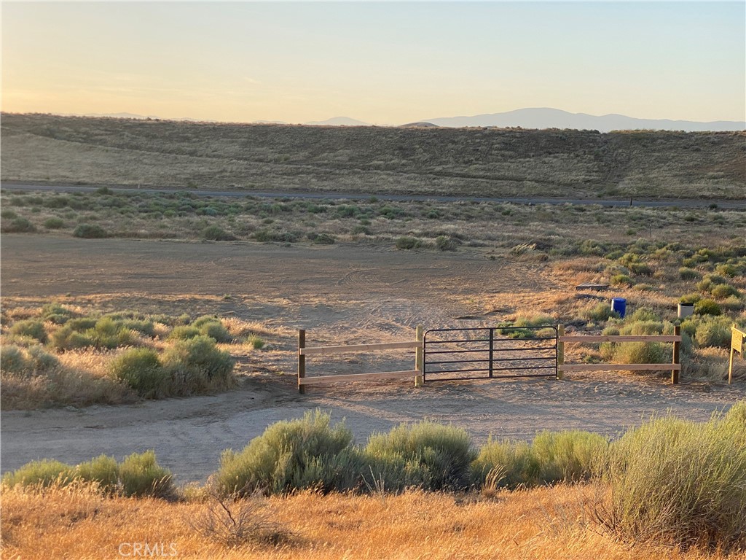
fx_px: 1121
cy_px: 280
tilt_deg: -5.2
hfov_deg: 36.8
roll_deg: -0.8
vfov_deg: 28.0
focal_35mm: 52
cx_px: 373
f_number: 2
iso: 20
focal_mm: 6
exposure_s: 1/749
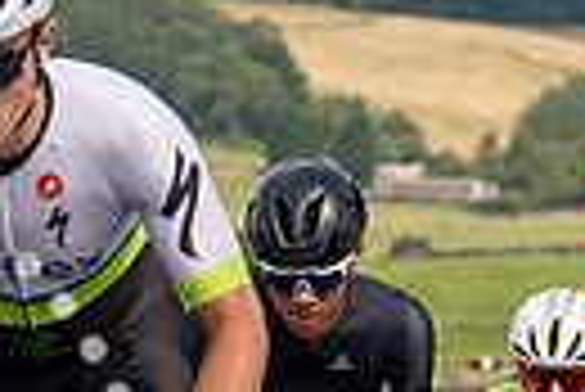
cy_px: 42
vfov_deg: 3.3
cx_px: 868
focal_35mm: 415
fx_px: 6751
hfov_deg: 4.9
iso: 100
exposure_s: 1/1000
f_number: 4
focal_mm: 70
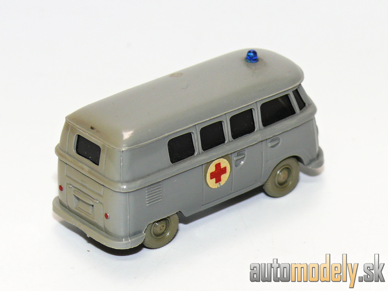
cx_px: 194
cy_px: 146
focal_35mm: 171
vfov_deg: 8.7
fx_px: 1917
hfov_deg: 11.6
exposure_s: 1/30
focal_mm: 20.3
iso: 100
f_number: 4
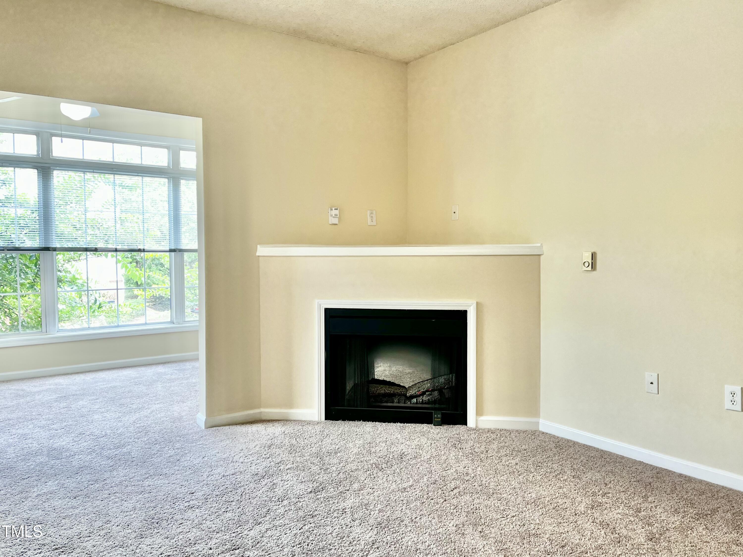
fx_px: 558
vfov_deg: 53.1
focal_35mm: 26
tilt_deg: -2.8
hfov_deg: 67.3
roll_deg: -0.4
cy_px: 278
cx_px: 372
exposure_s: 1/60
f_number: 1.6
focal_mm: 5.1
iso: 64
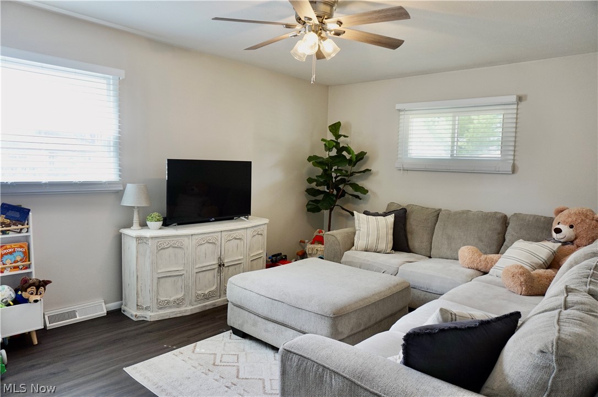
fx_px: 398
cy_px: 198
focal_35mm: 24
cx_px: 299
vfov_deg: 53.0
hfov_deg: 73.8
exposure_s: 1/60
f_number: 4
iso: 320
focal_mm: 16
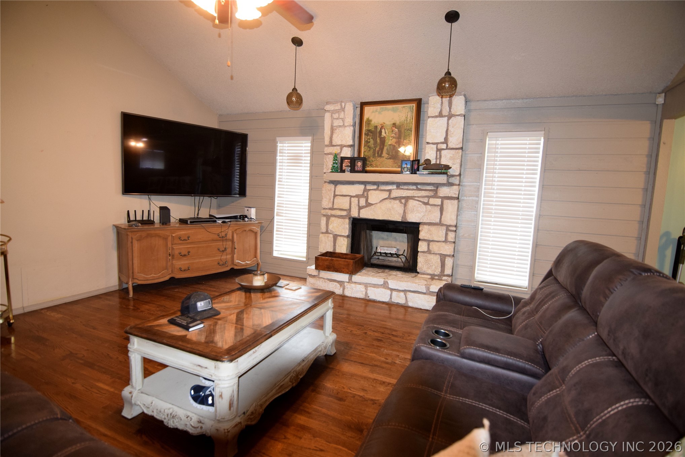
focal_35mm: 16
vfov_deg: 72.0
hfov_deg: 95.0
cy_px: 228
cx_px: 342
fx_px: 314
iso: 1000
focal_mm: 11
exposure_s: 1/60
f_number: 2.8
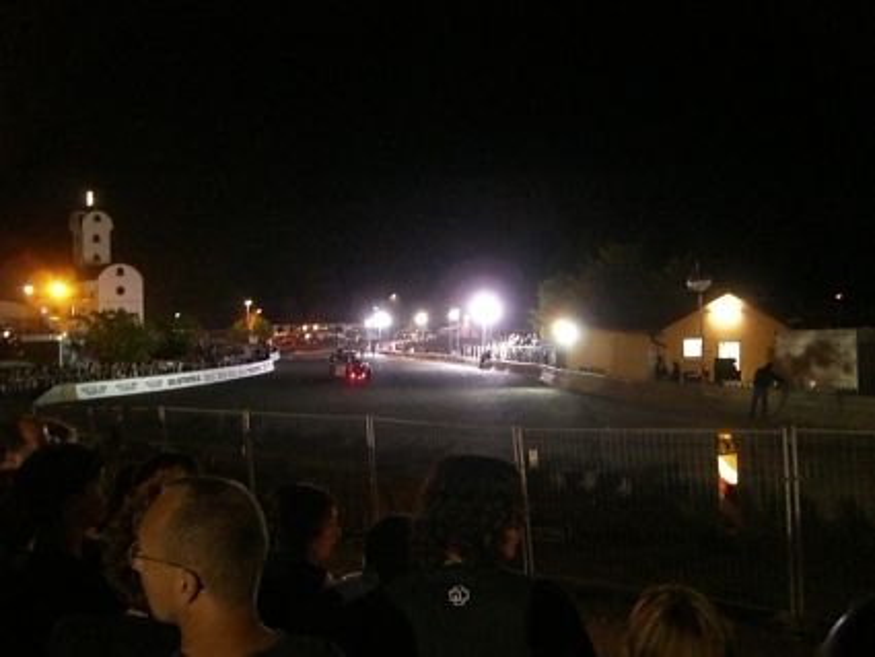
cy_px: 328
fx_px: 961
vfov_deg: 37.7
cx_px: 438
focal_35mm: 38
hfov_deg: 49.0
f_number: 2.7
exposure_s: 1/15
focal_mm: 6.2
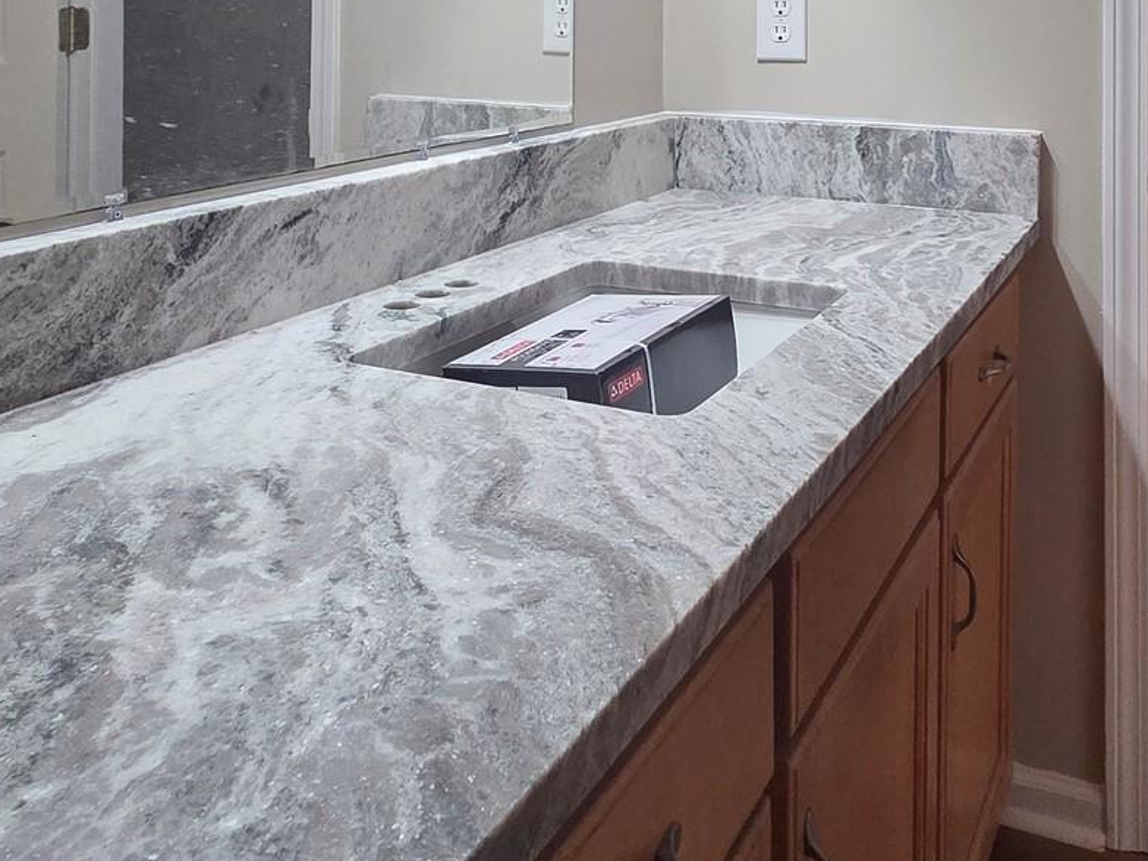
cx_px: 638
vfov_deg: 38.3
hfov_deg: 53.8
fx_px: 1127
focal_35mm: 34
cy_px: 50
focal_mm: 2.2
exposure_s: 1/120
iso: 200
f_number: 2.2
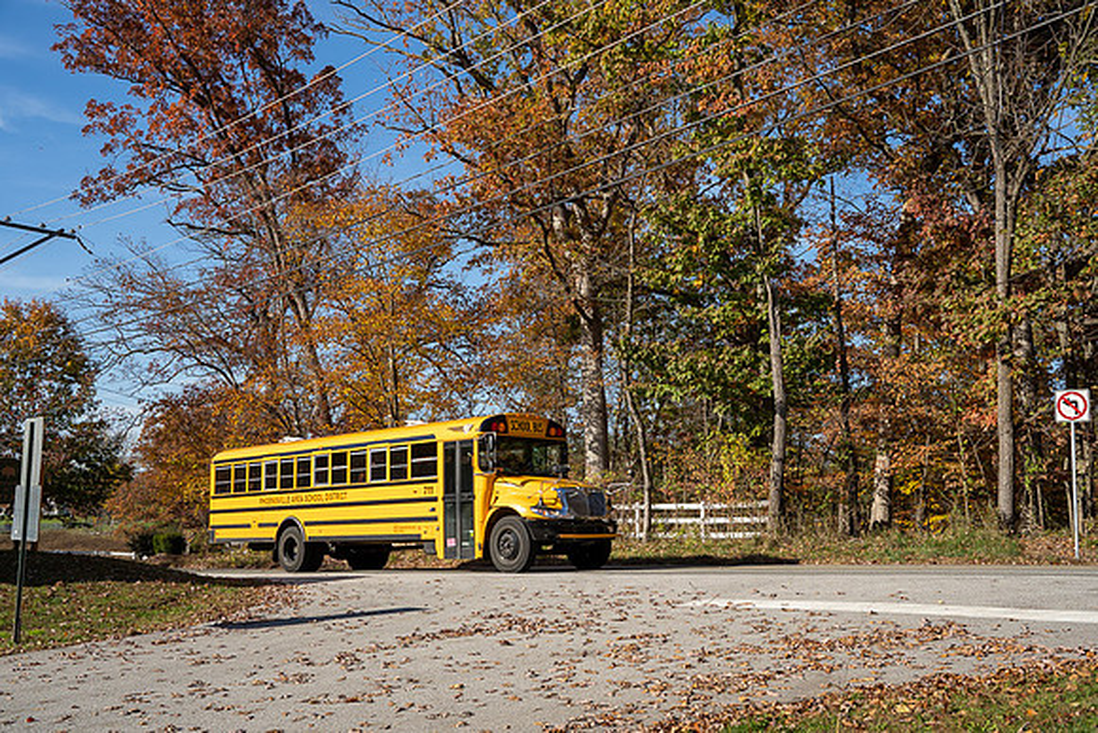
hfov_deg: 54.4
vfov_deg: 37.9
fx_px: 1068
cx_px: 549
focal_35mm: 35
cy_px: 366
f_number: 8
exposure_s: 1/500
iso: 320
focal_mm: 35
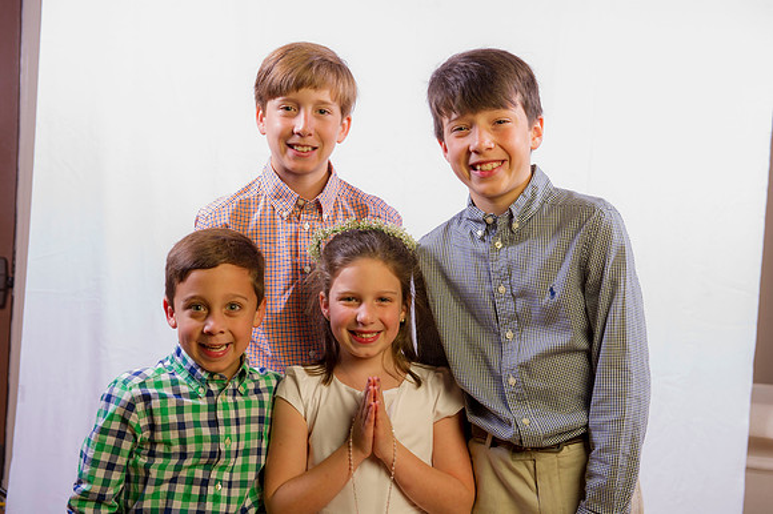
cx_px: 386
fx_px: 1202
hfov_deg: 35.7
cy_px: 257
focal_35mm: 56
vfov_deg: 24.2
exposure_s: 1/160
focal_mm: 56
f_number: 7.1
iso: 100
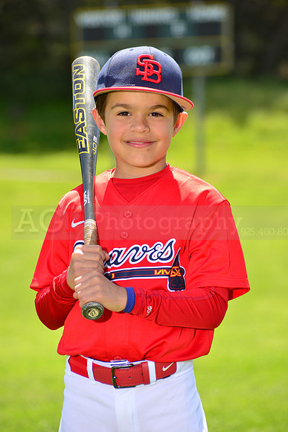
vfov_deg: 10.3
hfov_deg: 6.9
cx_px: 144
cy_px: 216
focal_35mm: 200
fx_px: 2398
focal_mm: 200
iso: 200
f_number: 8
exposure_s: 1/250
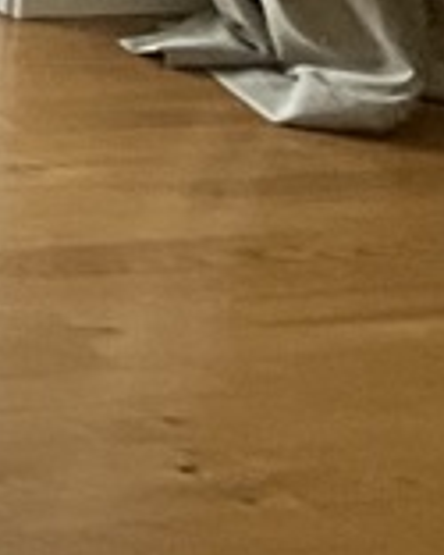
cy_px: -729
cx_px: -1769
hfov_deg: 4.9
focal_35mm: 261
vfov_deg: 7.0
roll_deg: -2.1
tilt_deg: -10.1
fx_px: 4283
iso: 32
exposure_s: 1/120
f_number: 1.8
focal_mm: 3
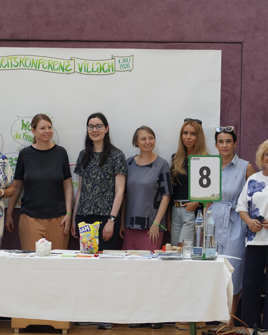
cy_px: 168
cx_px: 112
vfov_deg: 10.7
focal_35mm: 180
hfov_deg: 8.6
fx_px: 1782
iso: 640
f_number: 4
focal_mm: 85
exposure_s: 1/200
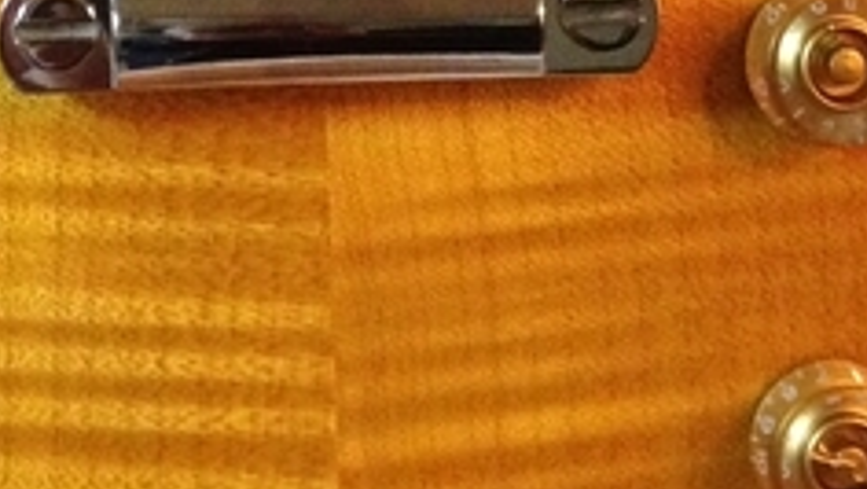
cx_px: 283
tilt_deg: -37.7
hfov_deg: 17.5
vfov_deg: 9.4
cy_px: -434
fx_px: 2806
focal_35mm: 122
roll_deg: +0.4
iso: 400
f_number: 2.4
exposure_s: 1/17
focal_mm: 4.12
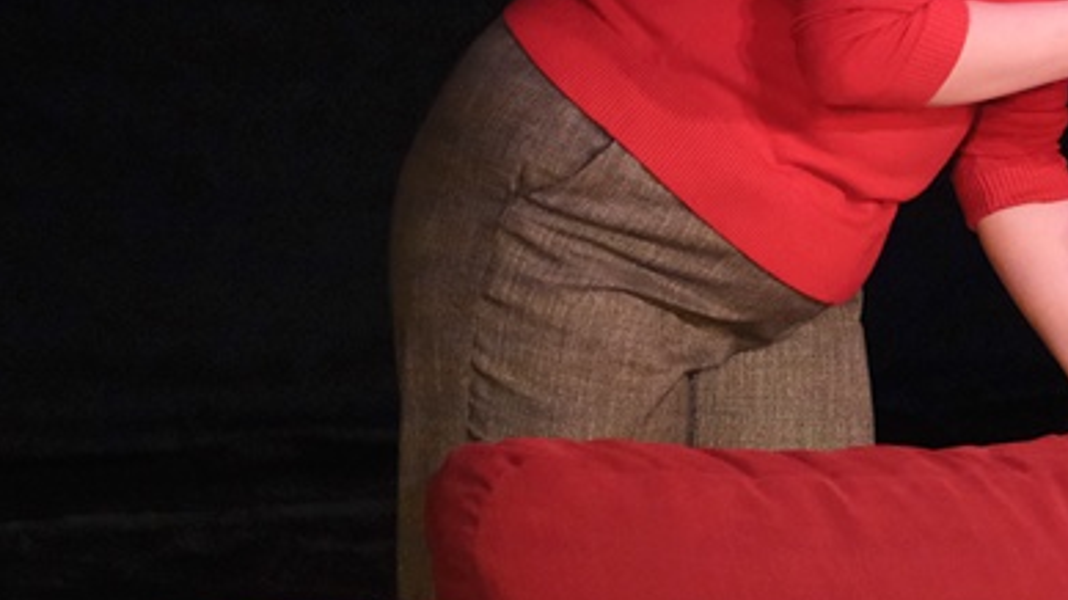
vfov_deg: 2.3
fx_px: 14920
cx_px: 1167
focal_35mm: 527
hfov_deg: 4.1
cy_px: 212
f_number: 3.2
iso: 3200
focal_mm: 140
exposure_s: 1/500
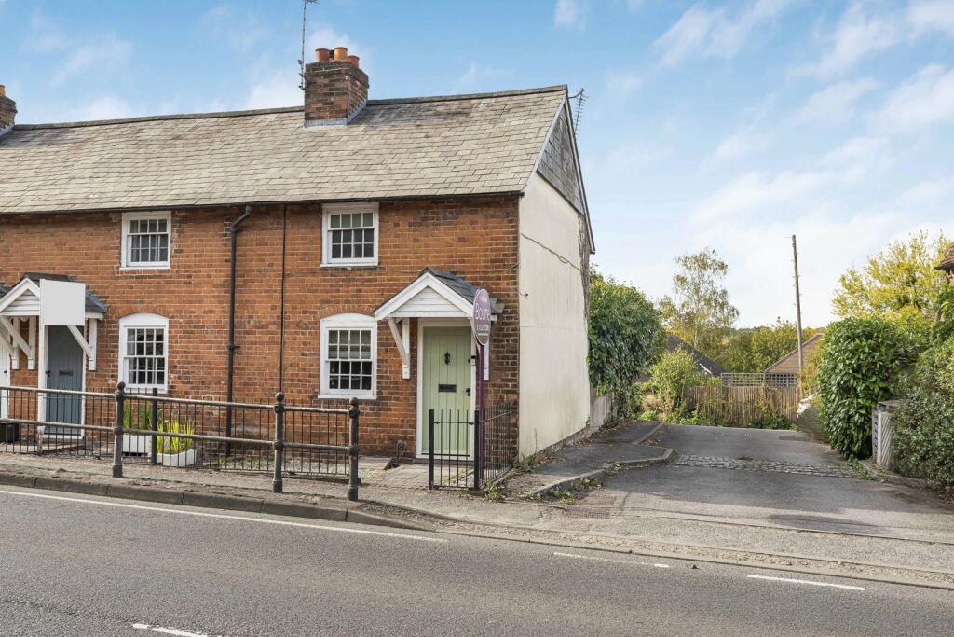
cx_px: 477
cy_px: 318
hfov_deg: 60.3
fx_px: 822
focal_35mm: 31
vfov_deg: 42.3
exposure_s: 1/320
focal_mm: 31
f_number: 8
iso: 640
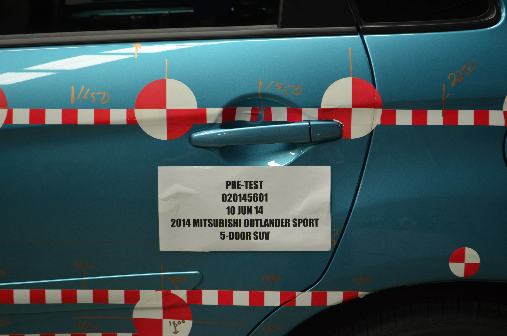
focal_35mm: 69
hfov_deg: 29.3
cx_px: 254
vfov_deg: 19.6
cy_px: 168
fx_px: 970
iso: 400
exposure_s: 1/100
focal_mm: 46
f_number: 5.3
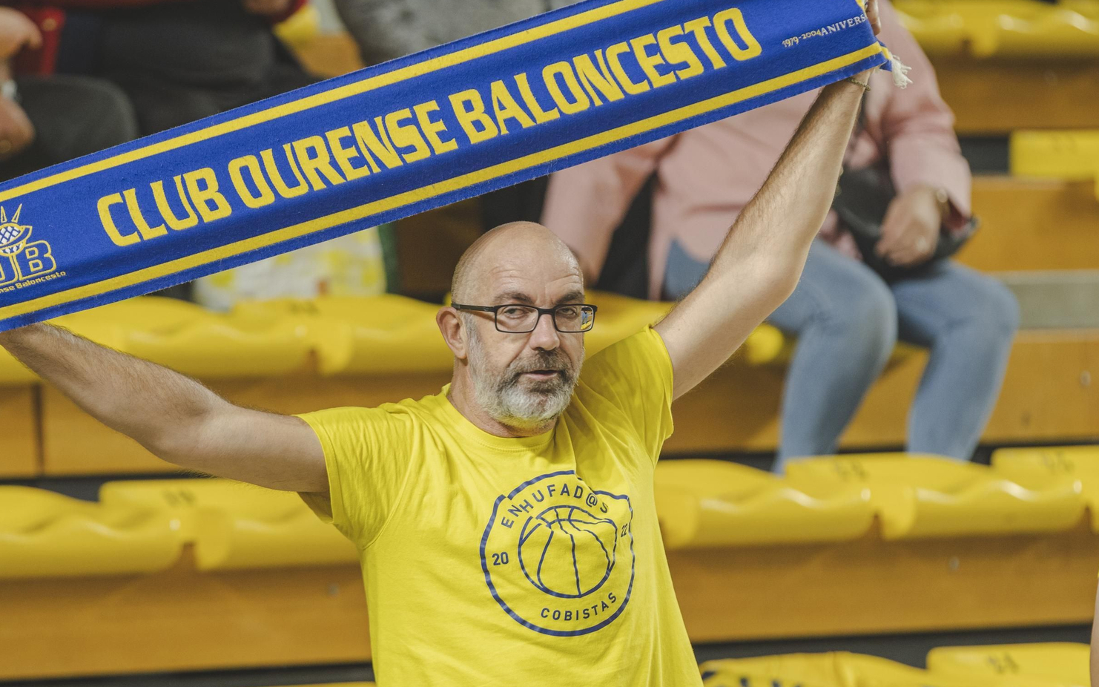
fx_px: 9883
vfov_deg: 4.0
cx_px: 533
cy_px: 295
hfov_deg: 6.4
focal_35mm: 330
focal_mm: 200
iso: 800
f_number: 3.5
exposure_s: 1/200
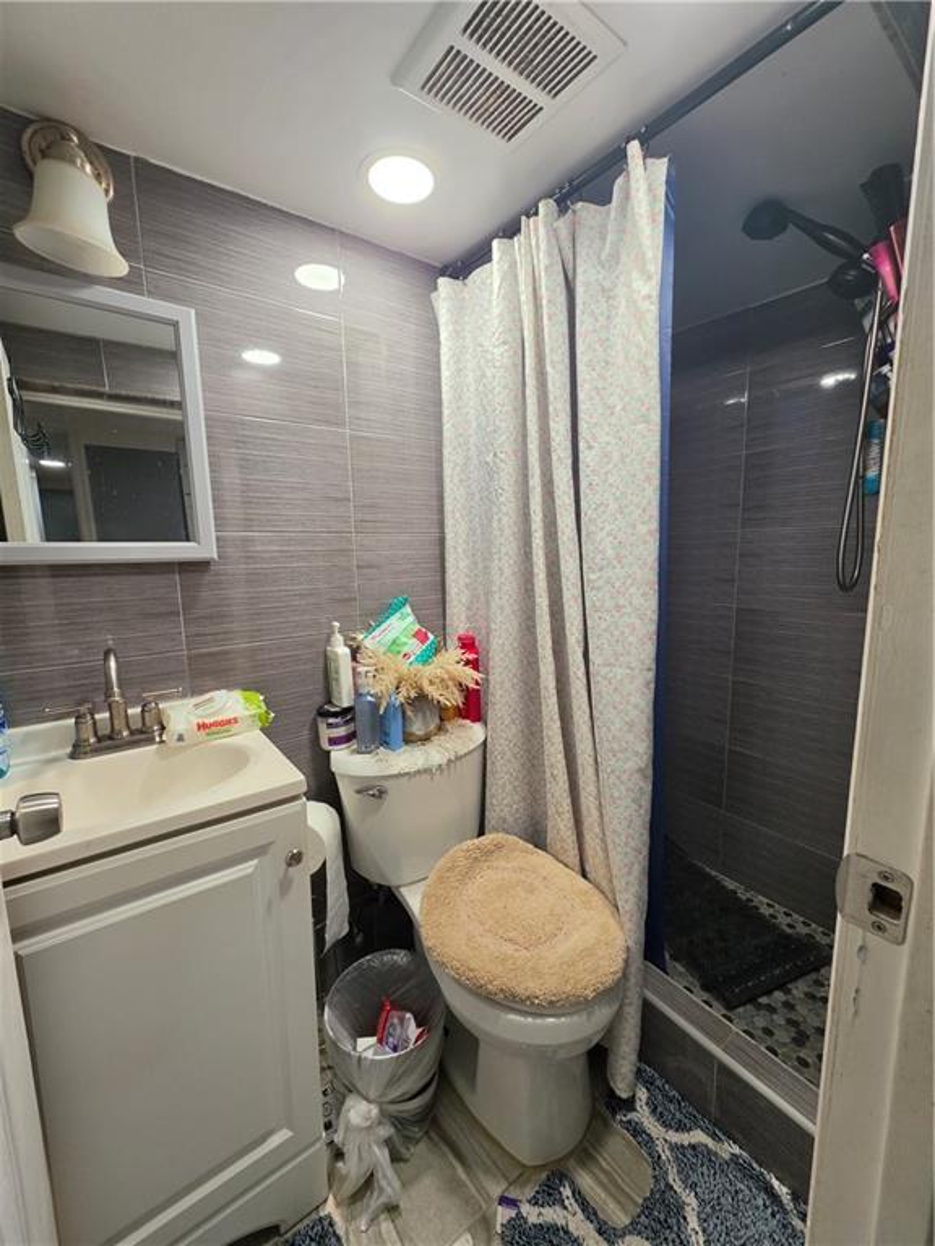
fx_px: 468
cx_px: 468
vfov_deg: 106.2
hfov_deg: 89.9
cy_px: 623
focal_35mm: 13
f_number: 1.9
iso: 100
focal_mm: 2.2
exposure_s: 1/120
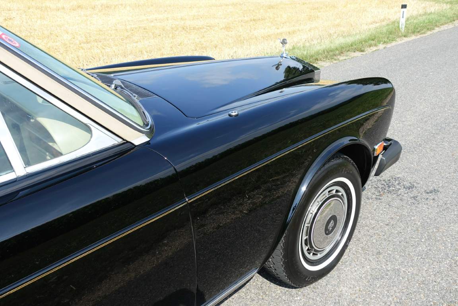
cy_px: 153
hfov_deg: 63.7
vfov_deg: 45.0
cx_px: 229
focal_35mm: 29
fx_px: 369
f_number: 4
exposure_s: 1/500
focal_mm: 10.7
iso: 125
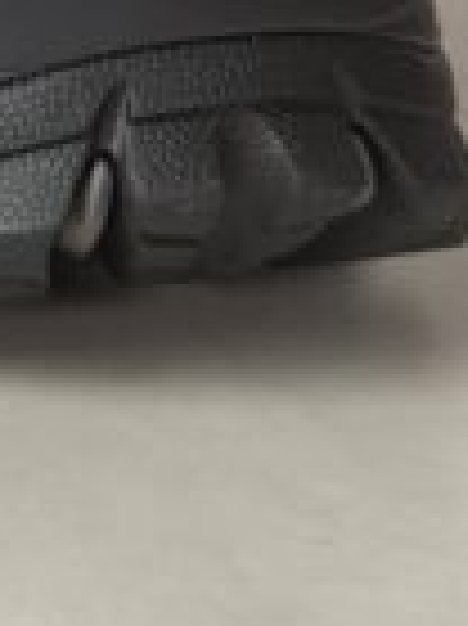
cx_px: -477
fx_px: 2491
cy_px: -252
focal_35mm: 138
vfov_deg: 13.6
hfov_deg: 9.9
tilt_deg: -8.9
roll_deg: -0.5
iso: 160
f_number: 1.78
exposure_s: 1/100
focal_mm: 6.76
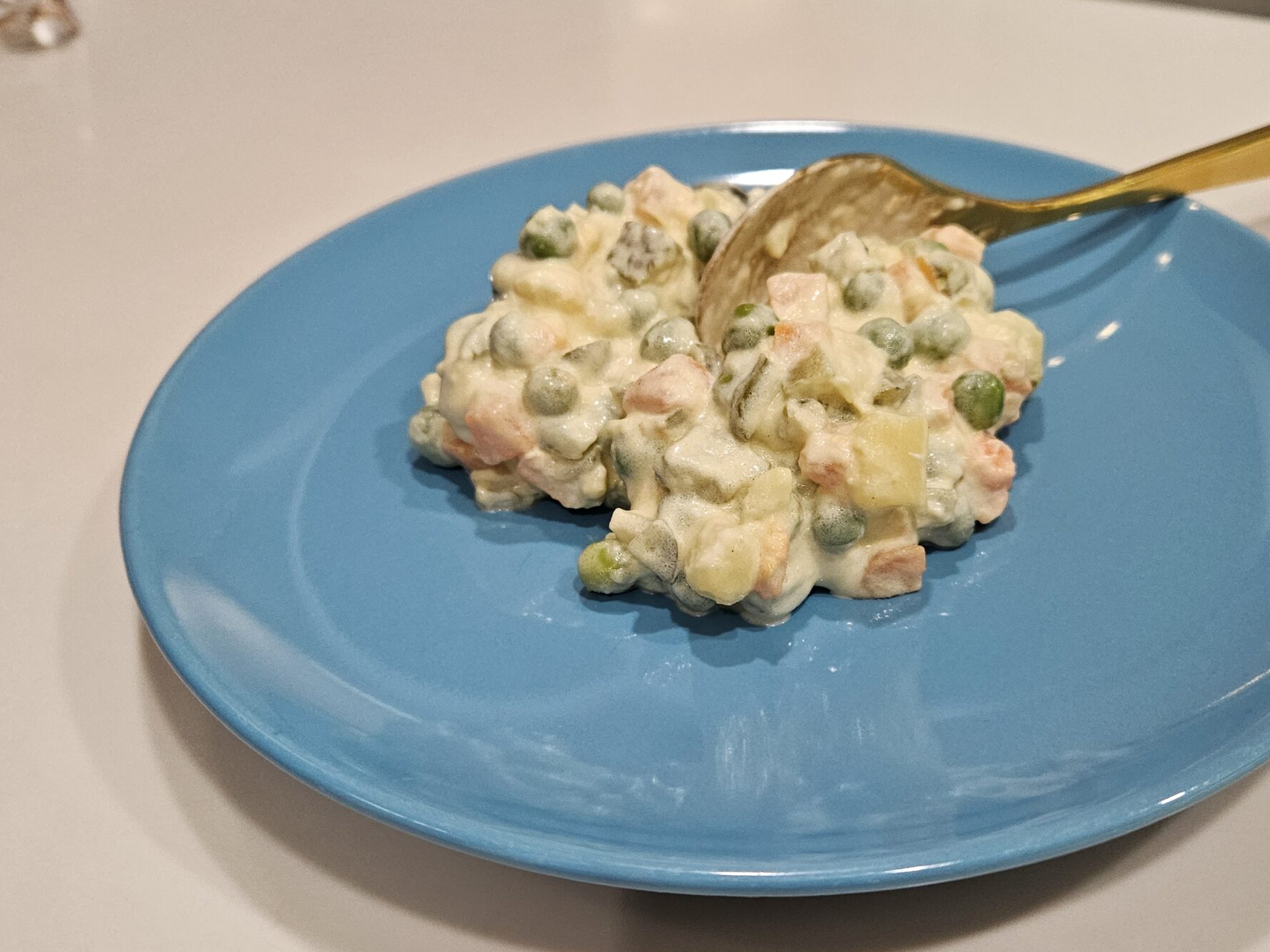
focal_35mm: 33
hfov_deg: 55.2
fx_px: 1211
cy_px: 486
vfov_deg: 42.9
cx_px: 701
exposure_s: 1/100
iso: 400
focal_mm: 5.4
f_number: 1.8
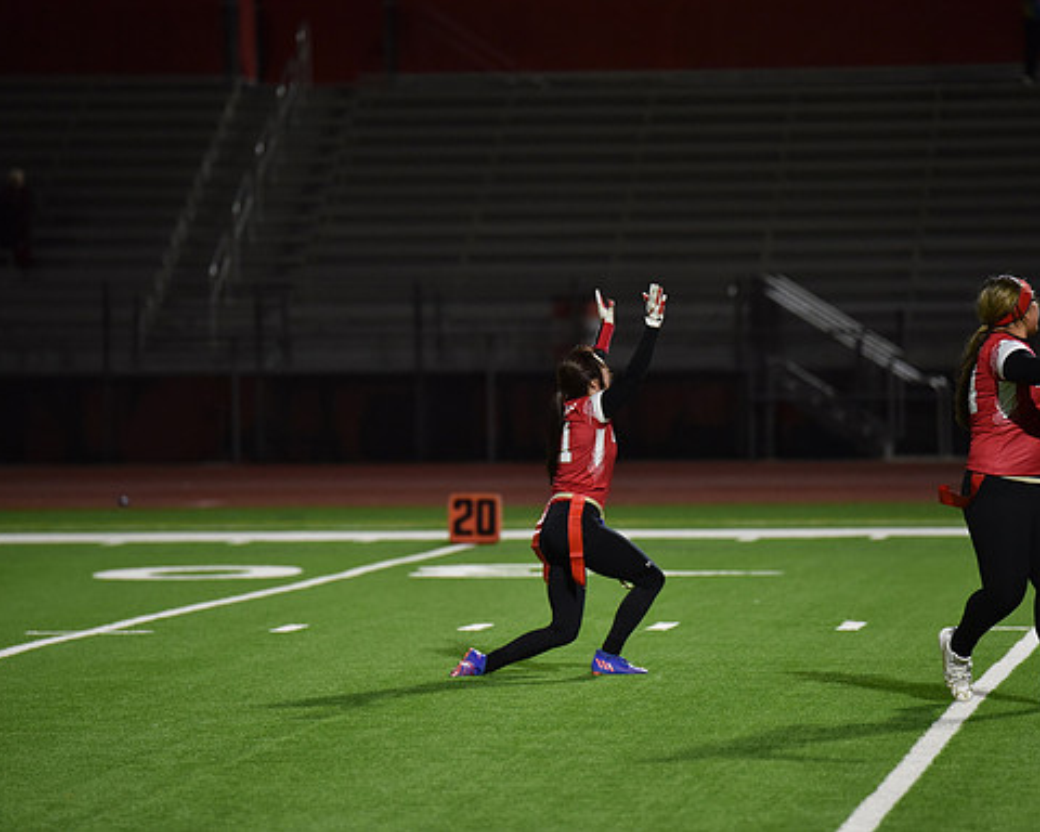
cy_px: 415
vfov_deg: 6.8
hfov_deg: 8.5
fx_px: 6987
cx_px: 600
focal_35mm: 227
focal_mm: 200
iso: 2800
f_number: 2.8
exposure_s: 1/640
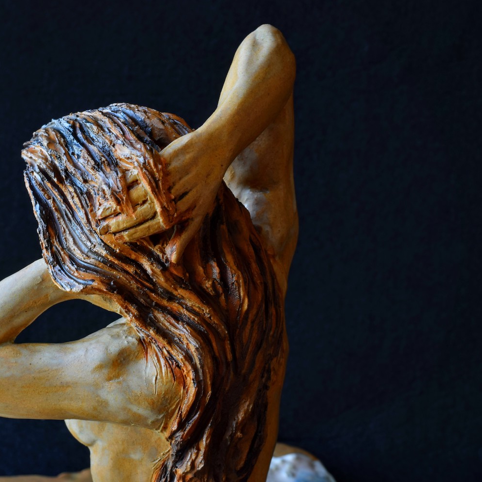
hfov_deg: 18.1
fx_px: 1512
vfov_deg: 18.1
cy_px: 241
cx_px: 166
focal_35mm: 96
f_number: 16
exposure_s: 1/4
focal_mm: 50
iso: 100
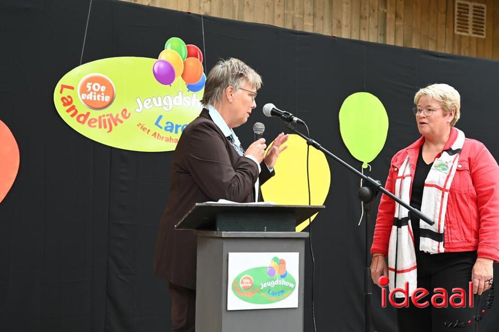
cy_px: 166
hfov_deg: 41.2
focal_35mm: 48
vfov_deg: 28.0
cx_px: 250
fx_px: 665
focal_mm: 48
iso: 1250
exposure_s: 1/80
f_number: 4.5
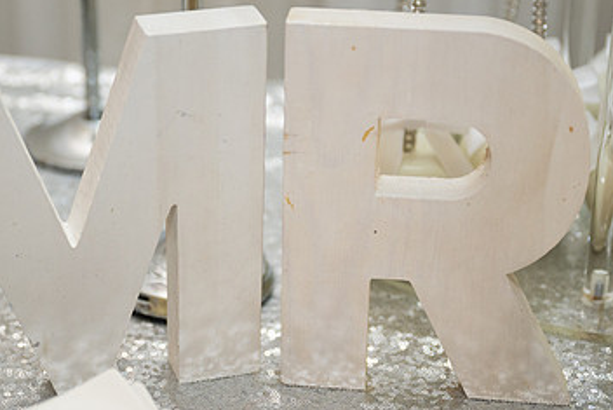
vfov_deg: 16.3
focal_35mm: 84
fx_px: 1431
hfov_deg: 24.1
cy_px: 207
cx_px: 211
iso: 1000
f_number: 2.8
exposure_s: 1/160
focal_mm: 51
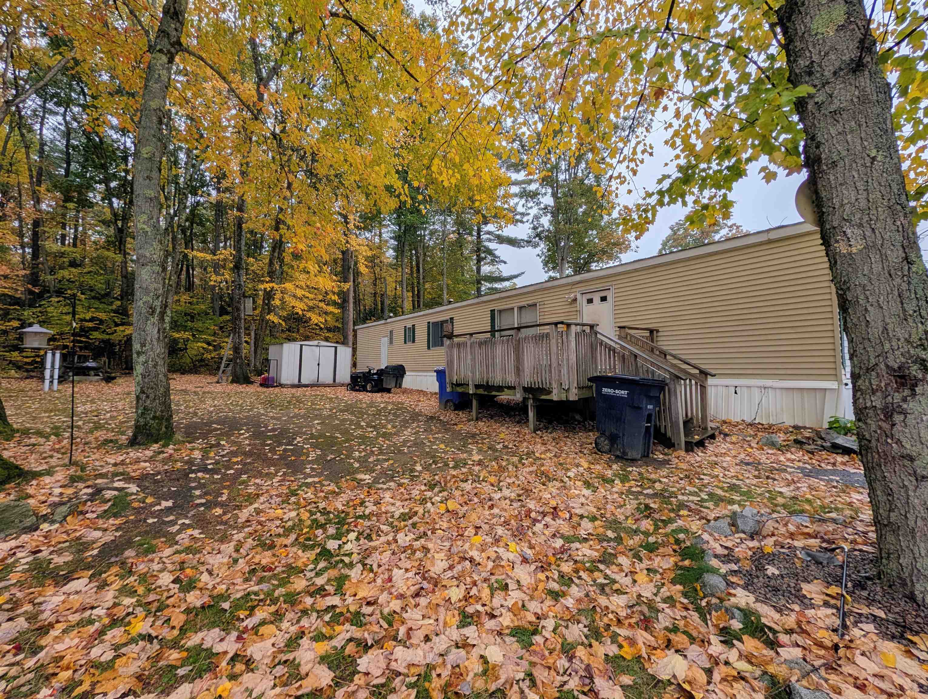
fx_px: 322
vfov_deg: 94.6
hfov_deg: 110.5
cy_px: 350
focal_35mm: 12
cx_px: 464
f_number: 1.7
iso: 57
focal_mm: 2.02
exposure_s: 1/1220
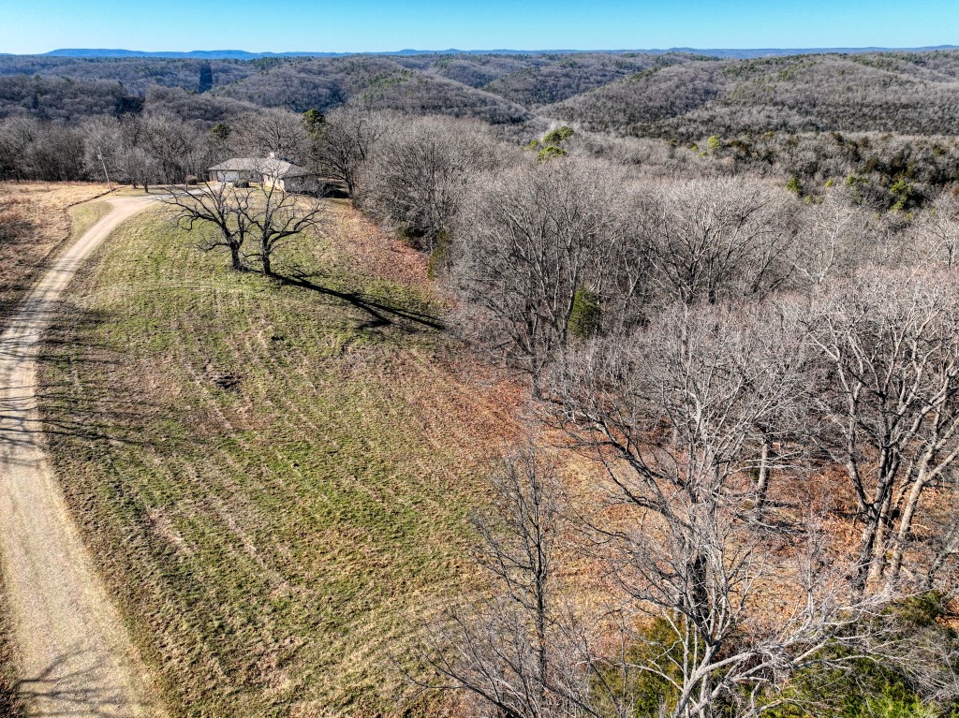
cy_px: 359
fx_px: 665
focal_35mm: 24
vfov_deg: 56.8
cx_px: 480
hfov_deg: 71.6
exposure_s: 1/1600
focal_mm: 12.3
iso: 160
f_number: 2.8
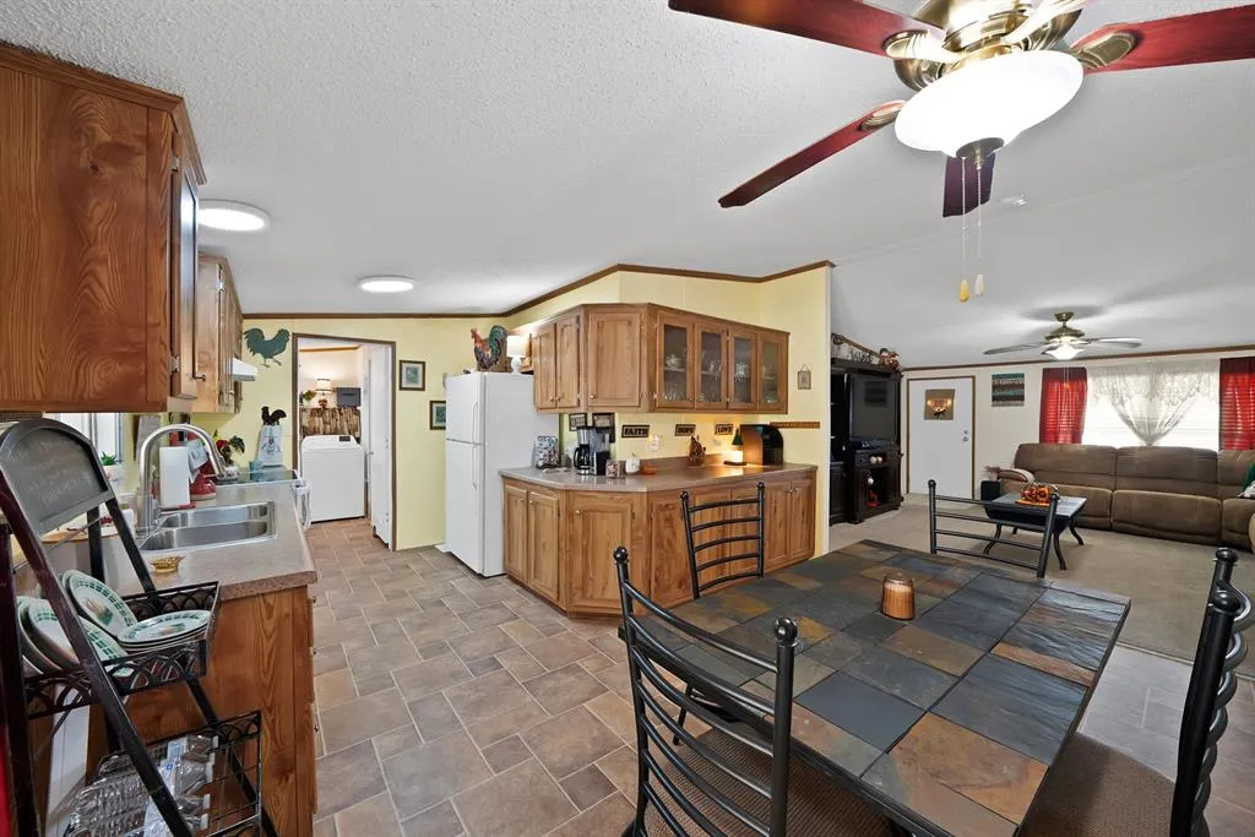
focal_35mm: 12
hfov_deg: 112.6
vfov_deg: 90.0
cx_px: 628
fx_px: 418
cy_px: 418
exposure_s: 1/2.5
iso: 640
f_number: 9
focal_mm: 12
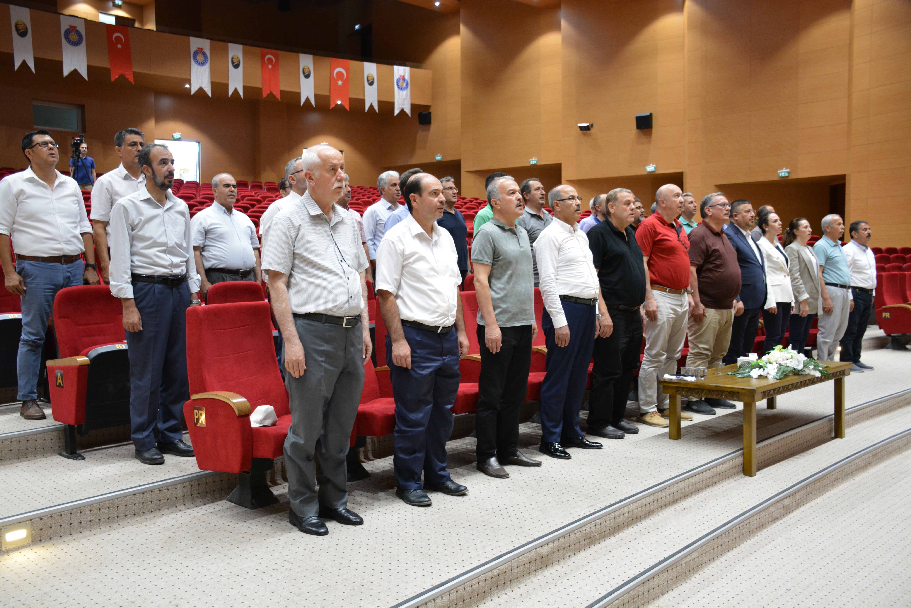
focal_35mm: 33
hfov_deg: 57.2
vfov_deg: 40.0
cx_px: 456
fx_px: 835
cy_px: 304
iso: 1600
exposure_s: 1/30
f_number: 3.5
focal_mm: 22
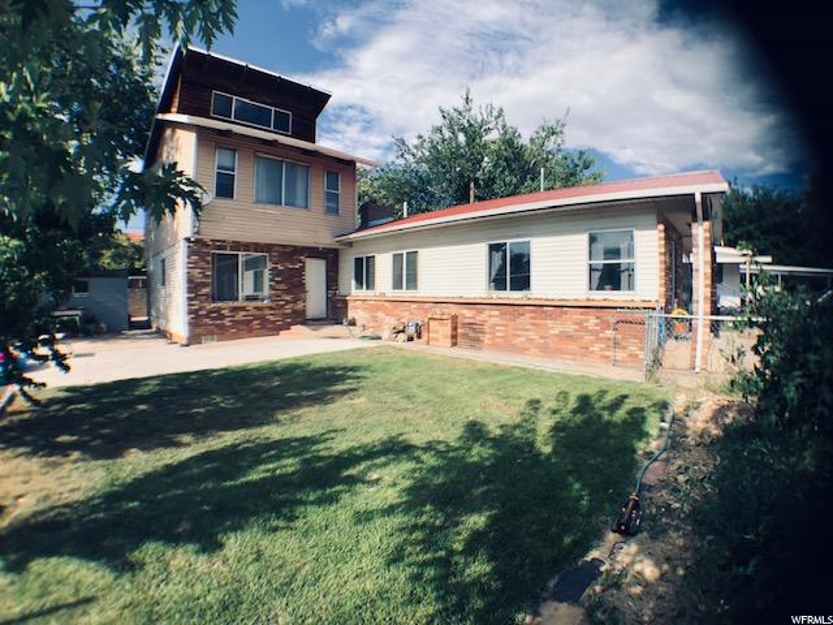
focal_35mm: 28
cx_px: 416
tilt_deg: -2.6
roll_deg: -0.1
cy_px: 312
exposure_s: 1/1779
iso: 20
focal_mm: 3.99
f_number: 1.8
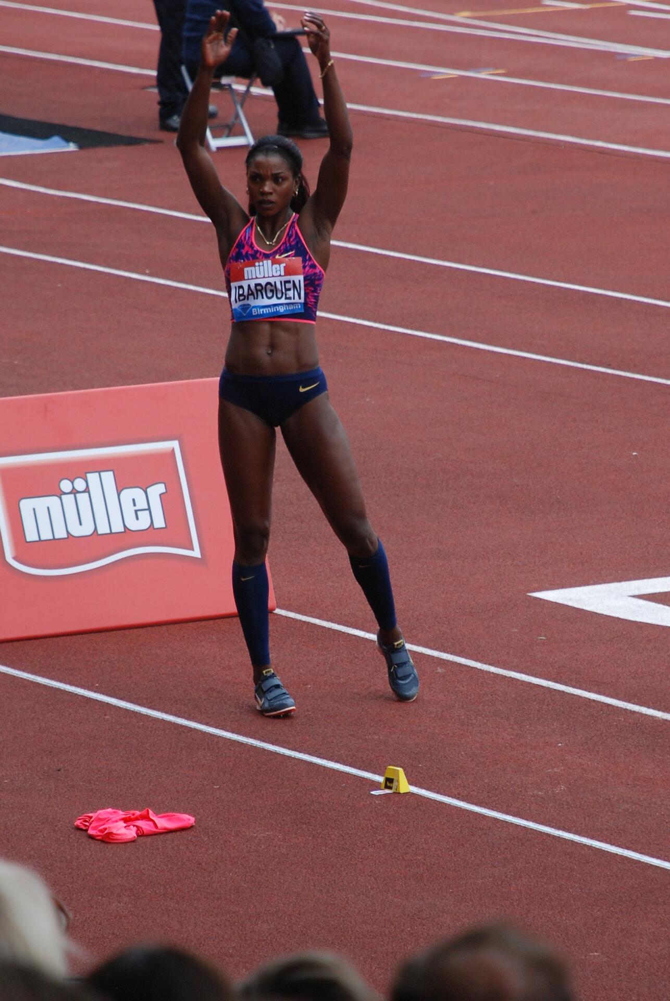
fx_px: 5634
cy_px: 500
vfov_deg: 10.1
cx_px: 335
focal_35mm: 202
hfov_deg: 6.8
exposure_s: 1/320
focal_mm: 135
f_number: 5.6
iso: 400
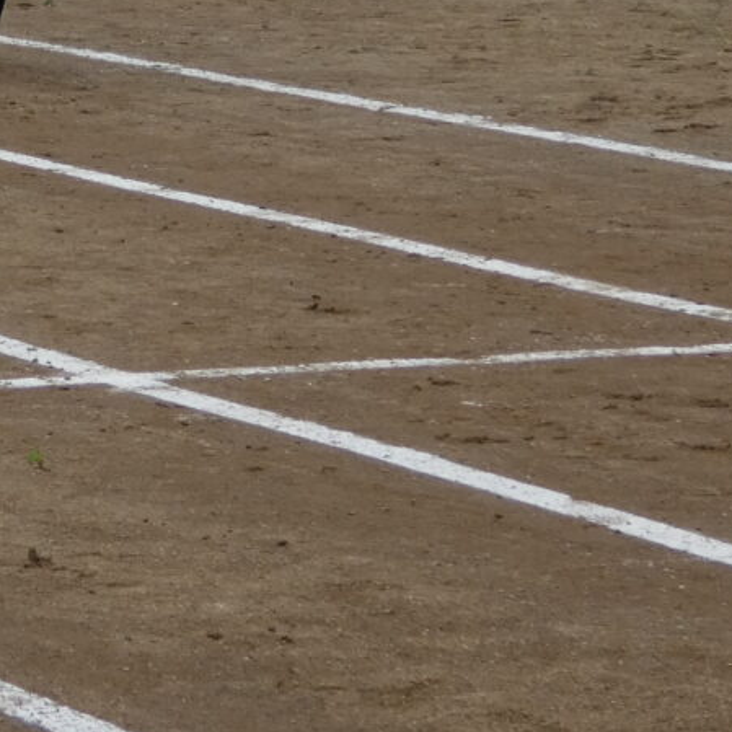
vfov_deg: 6.6
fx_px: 6268
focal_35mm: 262
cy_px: -238
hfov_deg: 6.6
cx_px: -465
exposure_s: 1/160
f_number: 4.4
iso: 80
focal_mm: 13.3
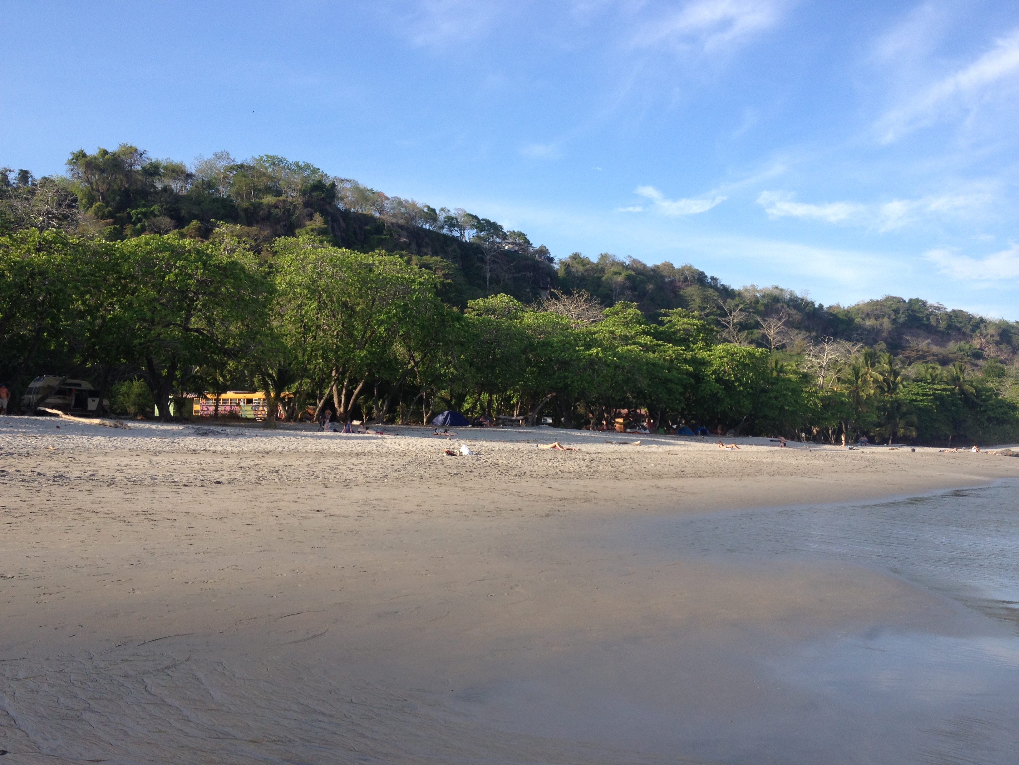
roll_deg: +1.4
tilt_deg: +1.1
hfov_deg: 52.6
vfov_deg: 40.7
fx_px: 1030
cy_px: 382
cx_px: 510
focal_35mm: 35
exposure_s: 1/935
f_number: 2.4
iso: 50
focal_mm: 4.28
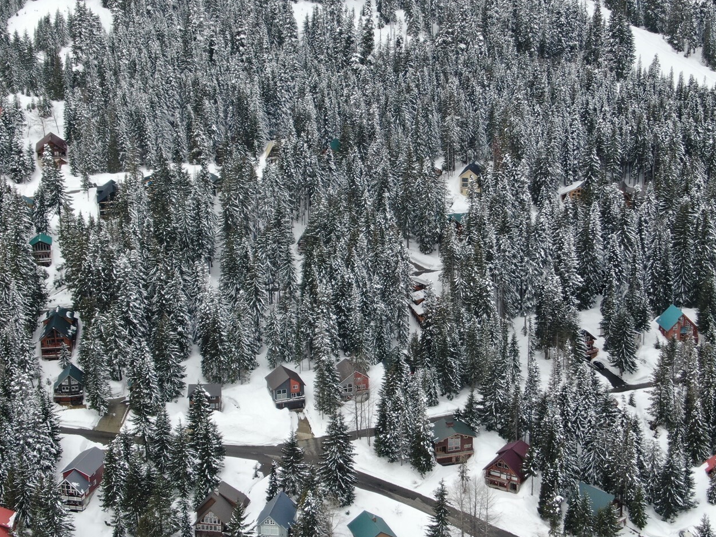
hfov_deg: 31.6
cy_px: 281
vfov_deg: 24.0
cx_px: 411
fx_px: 1262
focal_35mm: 61
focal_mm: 8.6
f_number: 3.8
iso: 100
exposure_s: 1/500
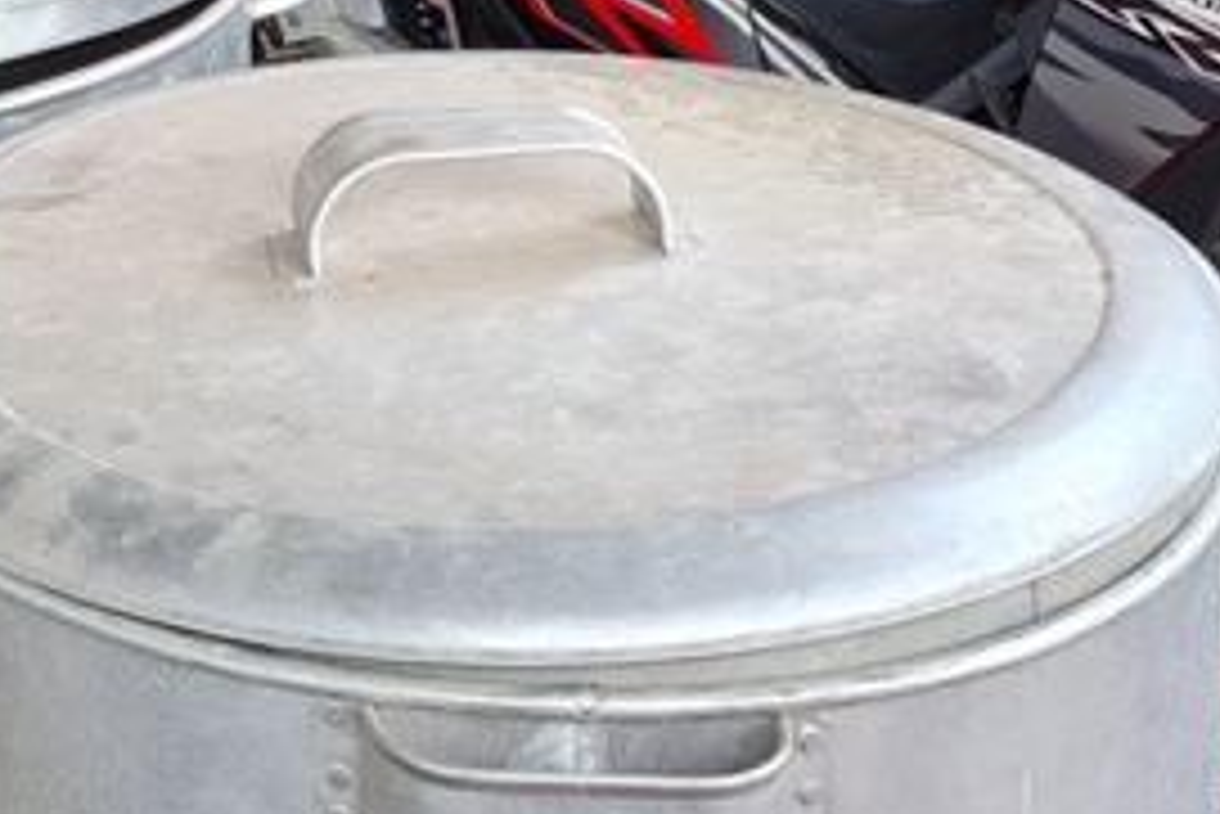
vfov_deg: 12.3
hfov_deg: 19.2
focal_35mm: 102
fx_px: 3458
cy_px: -670
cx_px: -131
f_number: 1.8
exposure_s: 1/100
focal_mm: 5.4
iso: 50
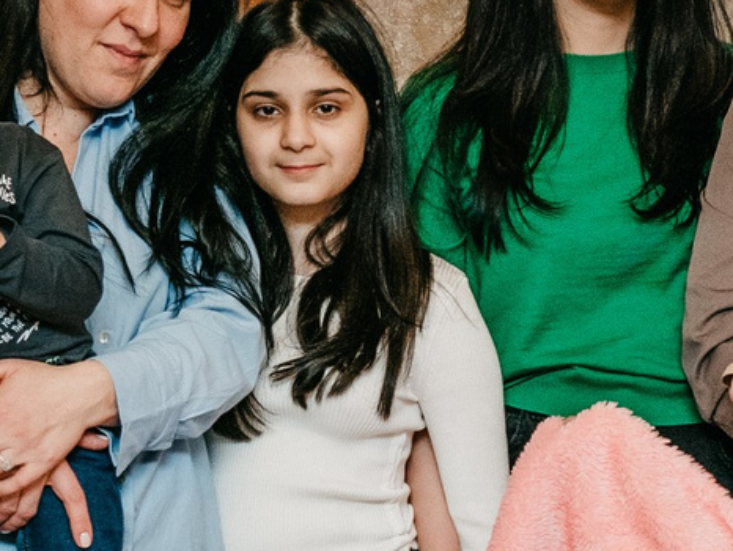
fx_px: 3644
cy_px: 547
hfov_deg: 11.4
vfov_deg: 8.6
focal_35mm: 172
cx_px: 714
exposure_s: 1/160
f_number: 4
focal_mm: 32
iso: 250
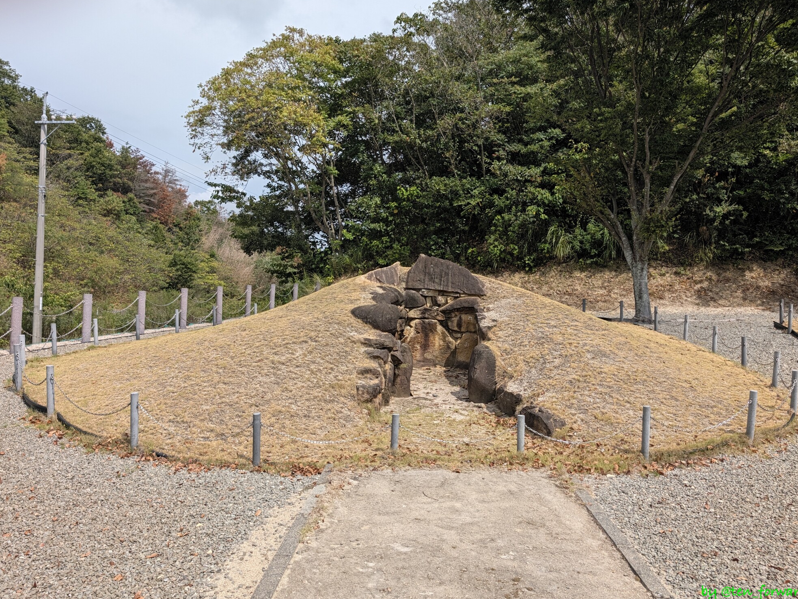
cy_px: 293
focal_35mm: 25
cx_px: 396
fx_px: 577
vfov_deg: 54.9
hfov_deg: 69.4
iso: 23
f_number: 1.68
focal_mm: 6.9
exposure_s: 1/1898
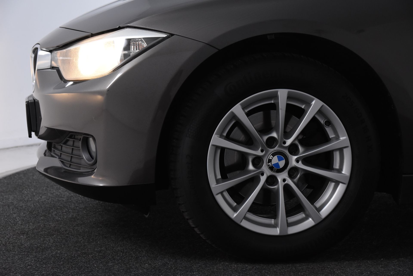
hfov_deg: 29.9
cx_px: 206
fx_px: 774
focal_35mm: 68
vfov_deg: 20.2
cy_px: 138
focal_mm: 45
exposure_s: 1/100
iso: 1600
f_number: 5
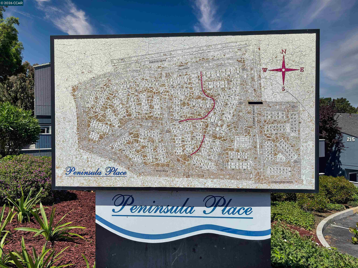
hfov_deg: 67.3
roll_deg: +0.5
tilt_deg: -0.8
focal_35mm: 26
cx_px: 179
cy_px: 134
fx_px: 269
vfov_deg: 53.1
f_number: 1.6
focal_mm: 5.96
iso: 50
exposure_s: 1/7194
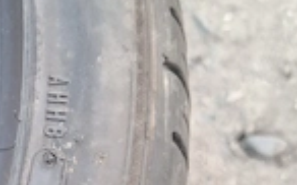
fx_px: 542
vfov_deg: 18.4
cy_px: 222
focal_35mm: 67
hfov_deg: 29.3
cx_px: 24
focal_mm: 5.54
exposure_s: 1/33
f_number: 1.8
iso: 400
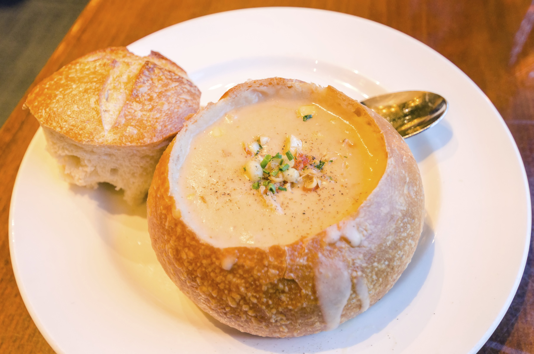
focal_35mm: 30
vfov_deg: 43.4
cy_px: 177
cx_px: 267
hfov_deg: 62.0
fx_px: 444
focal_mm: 20
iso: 800
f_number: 4.5
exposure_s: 1/30
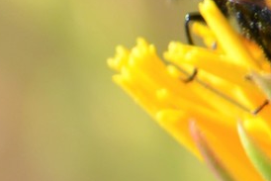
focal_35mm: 1578
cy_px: 89
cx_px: 333
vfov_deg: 0.9
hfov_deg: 1.3
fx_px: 11885
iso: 140
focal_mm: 300
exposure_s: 1/125
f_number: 8
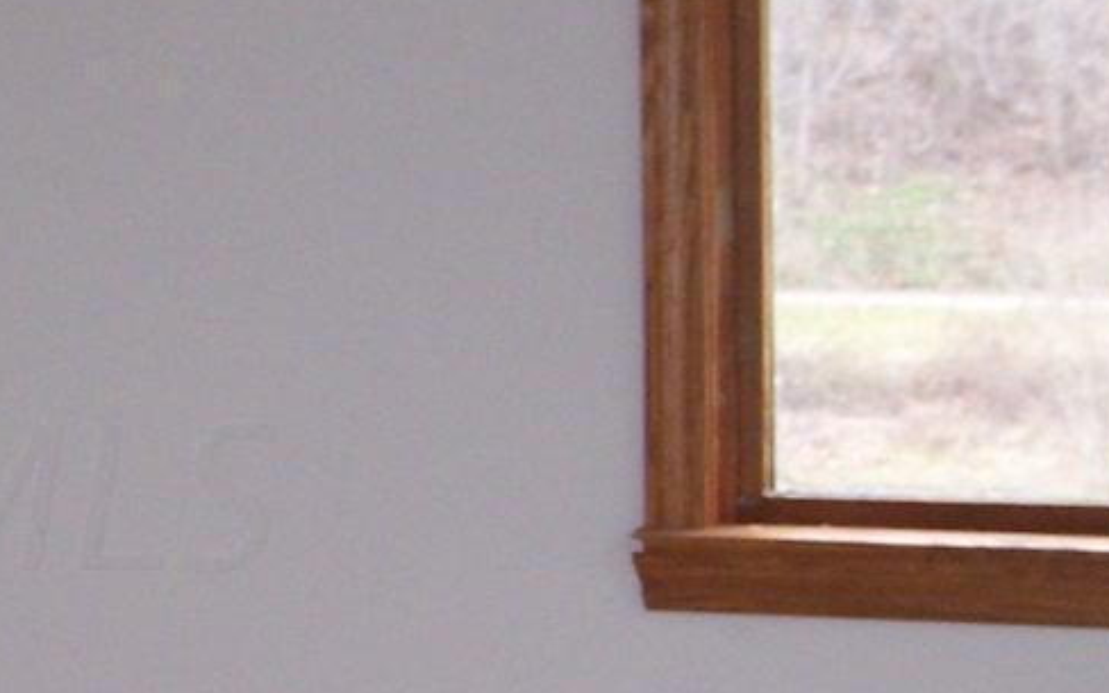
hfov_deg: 15.9
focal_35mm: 128
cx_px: -77
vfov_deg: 10.2
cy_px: 493
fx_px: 3869
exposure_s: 1/60
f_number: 2.8
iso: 140
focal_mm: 6.3
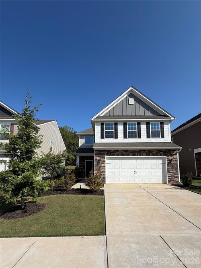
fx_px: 108
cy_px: 134
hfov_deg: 85.7
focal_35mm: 14
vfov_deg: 102.1
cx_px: 100
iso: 20
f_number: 2.2
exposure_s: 1/1068
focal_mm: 2.22
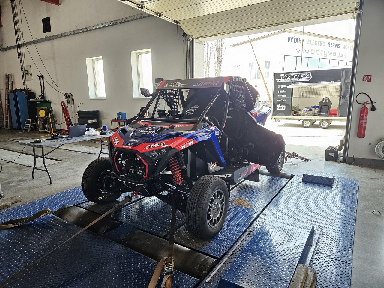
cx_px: 192
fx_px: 255
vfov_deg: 58.9
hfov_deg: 73.9
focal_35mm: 23
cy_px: 144
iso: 200
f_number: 1.8
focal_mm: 5.4
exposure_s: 1/100
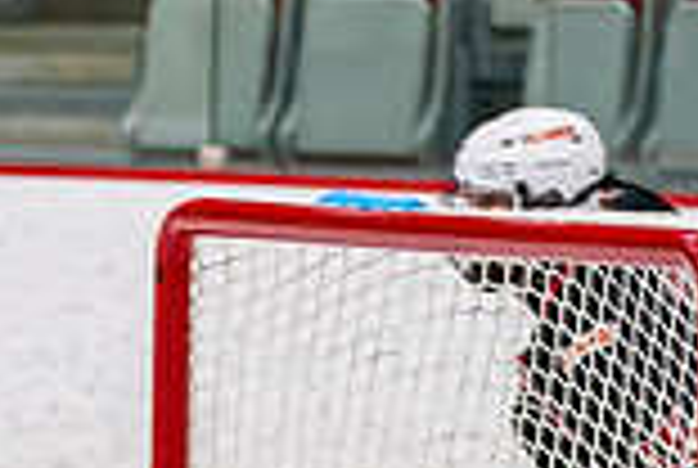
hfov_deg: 3.6
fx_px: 11112
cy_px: 913
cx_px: -164
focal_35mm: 572
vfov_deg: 2.4
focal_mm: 130
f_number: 2.8
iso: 1000
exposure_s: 1/640
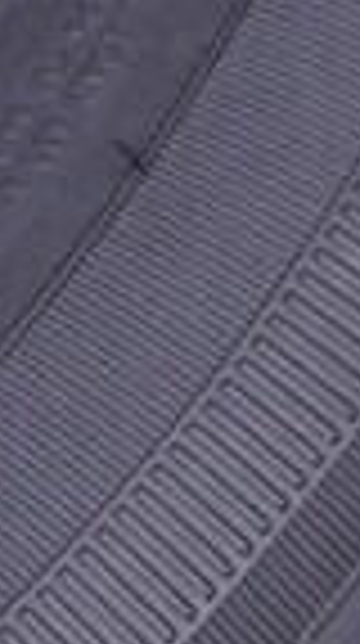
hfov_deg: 2.9
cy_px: -185
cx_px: -1696
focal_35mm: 381
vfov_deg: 5.6
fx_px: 6493
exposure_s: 1/40
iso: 400
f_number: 2.8
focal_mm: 24
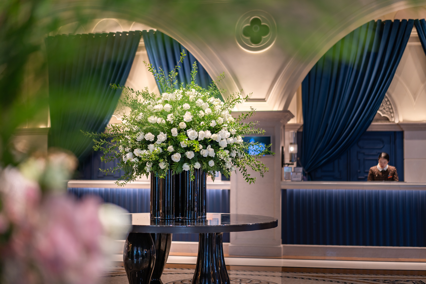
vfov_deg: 24.6
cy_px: 142
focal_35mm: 55
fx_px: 651
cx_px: 213
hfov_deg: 36.2
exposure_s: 1/60
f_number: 1.8
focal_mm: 55
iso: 160
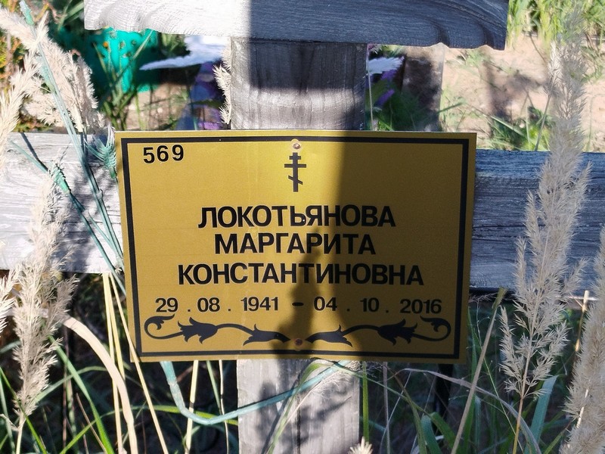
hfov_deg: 58.4
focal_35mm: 31
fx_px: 542
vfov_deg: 45.4
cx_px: 302
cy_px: 227
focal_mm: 5.31
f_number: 1.7
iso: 50
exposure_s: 1/337
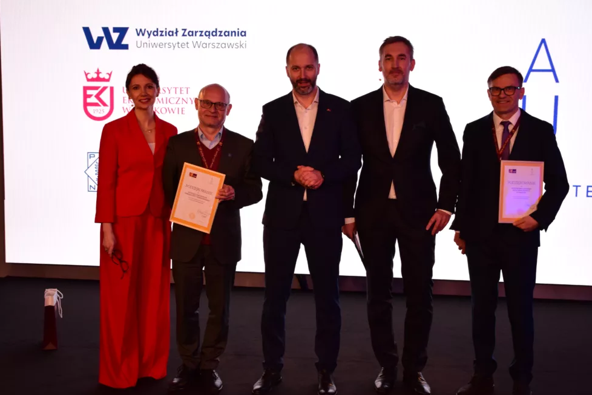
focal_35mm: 46
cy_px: 202
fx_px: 749
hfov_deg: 43.1
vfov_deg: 29.6
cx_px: 306
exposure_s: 1/250
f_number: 7.1
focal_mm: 29
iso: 2000
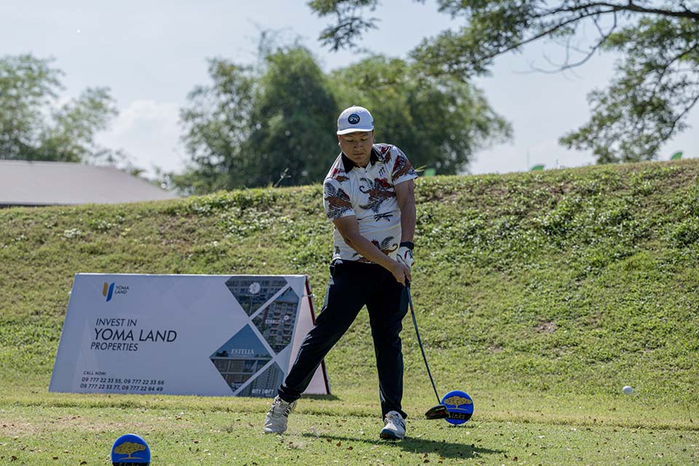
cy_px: 233
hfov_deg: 18.6
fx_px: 2136
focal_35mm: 110
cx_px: 350
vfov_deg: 12.5
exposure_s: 1/5000
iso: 640
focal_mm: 110
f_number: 4
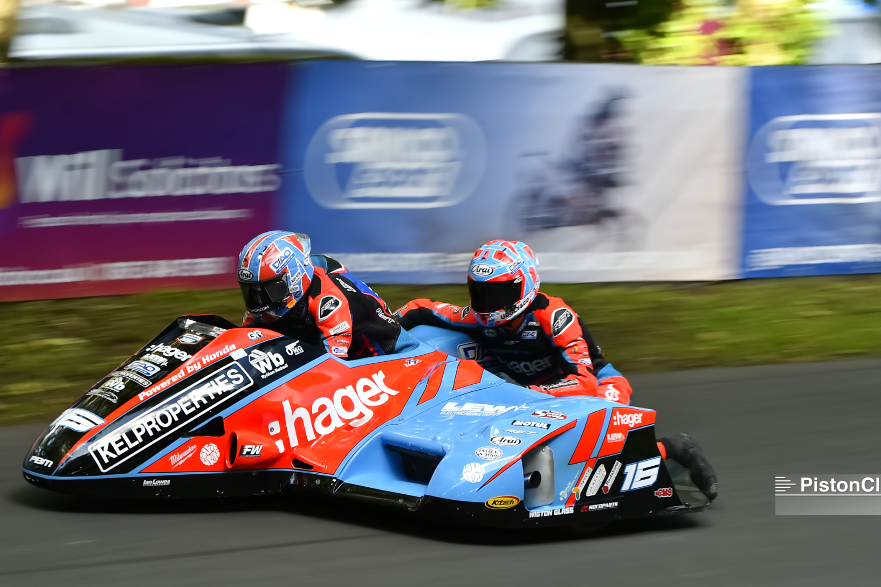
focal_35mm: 257
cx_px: 460
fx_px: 6288
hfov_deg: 8.0
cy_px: 280
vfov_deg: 5.3
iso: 125
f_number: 2.8
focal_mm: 140
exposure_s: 1/80
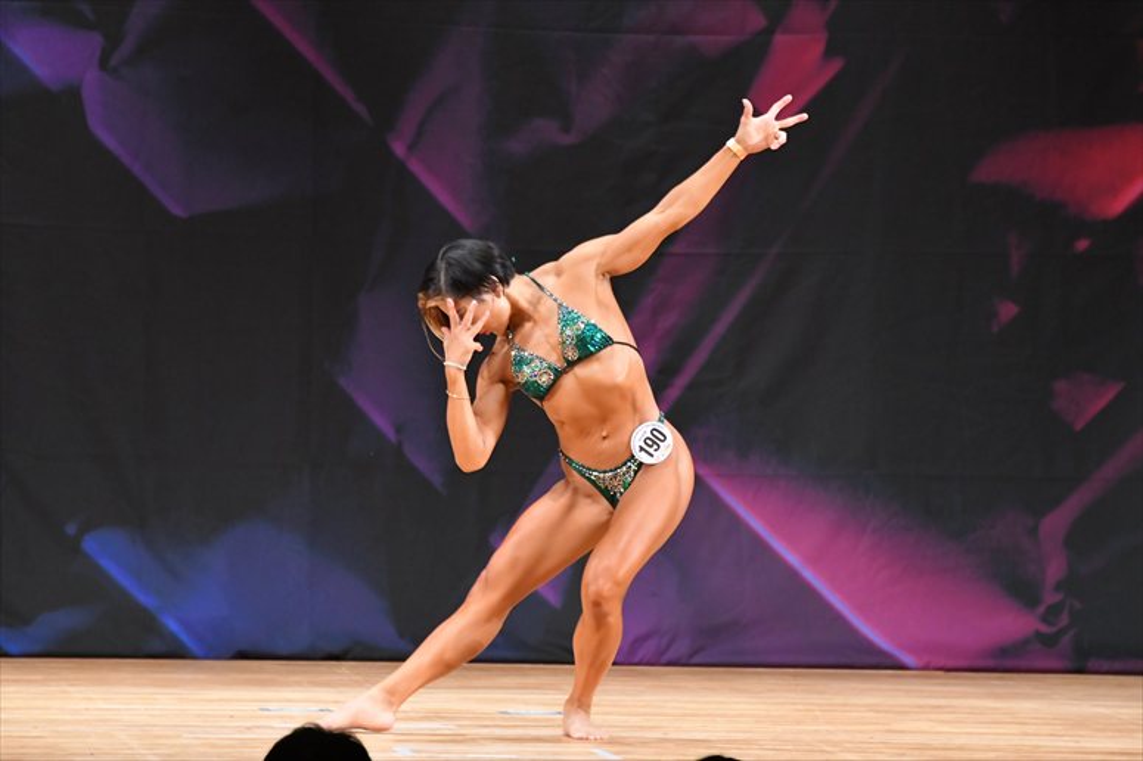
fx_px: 9996
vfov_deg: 4.4
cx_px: 572
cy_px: 380
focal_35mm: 315
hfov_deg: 6.5
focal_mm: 210
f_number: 5.6
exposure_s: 1/400
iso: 4000
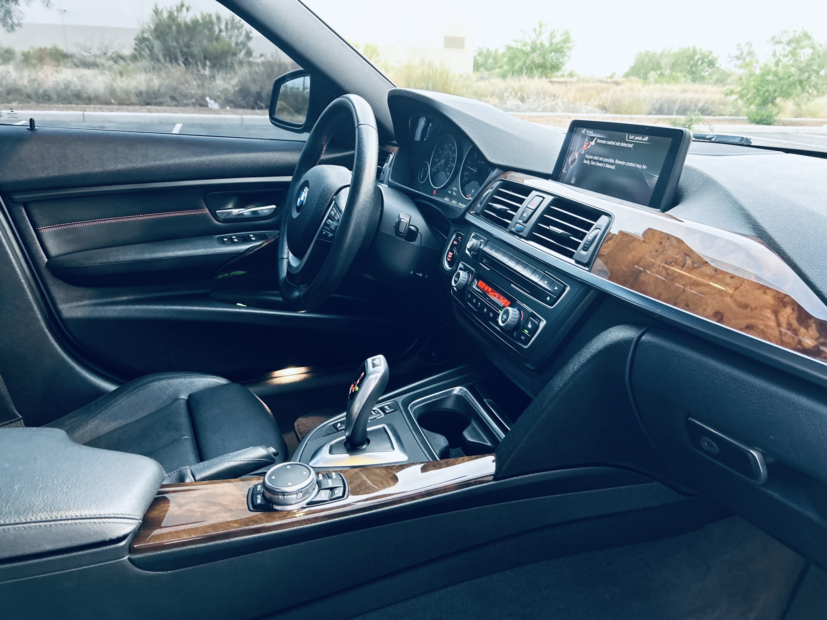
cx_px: 414
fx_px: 621
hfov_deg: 67.3
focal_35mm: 26
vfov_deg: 53.1
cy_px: 310
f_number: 1.5
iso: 500
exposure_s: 1/50
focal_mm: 5.7
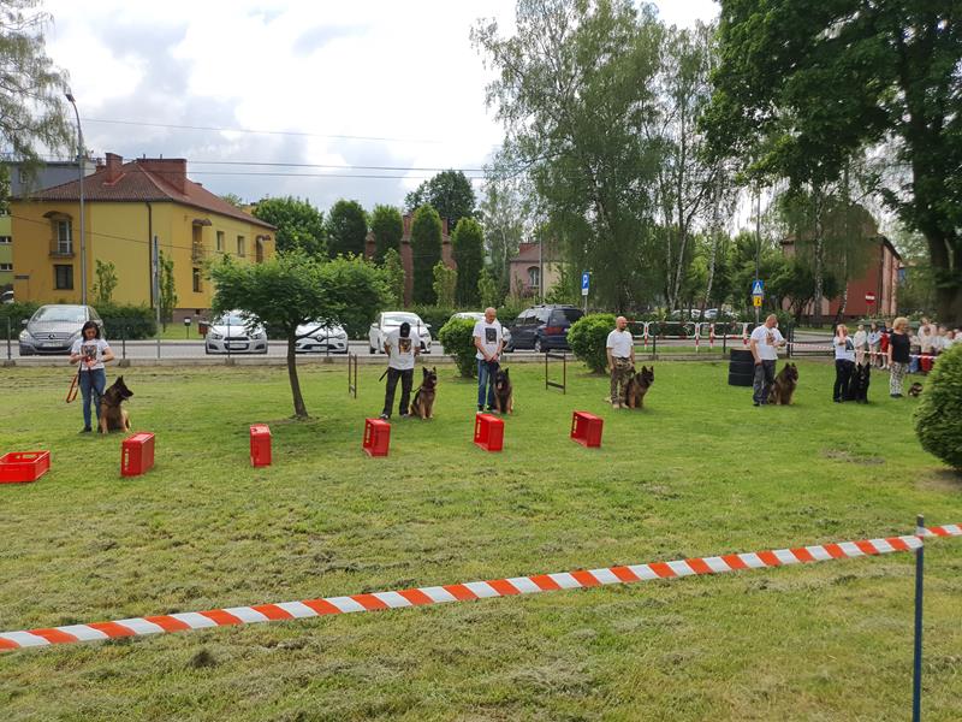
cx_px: 481
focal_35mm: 26
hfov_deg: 67.3
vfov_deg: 53.1
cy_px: 361
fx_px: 723
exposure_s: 1/3680
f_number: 1.5
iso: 50
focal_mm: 4.3
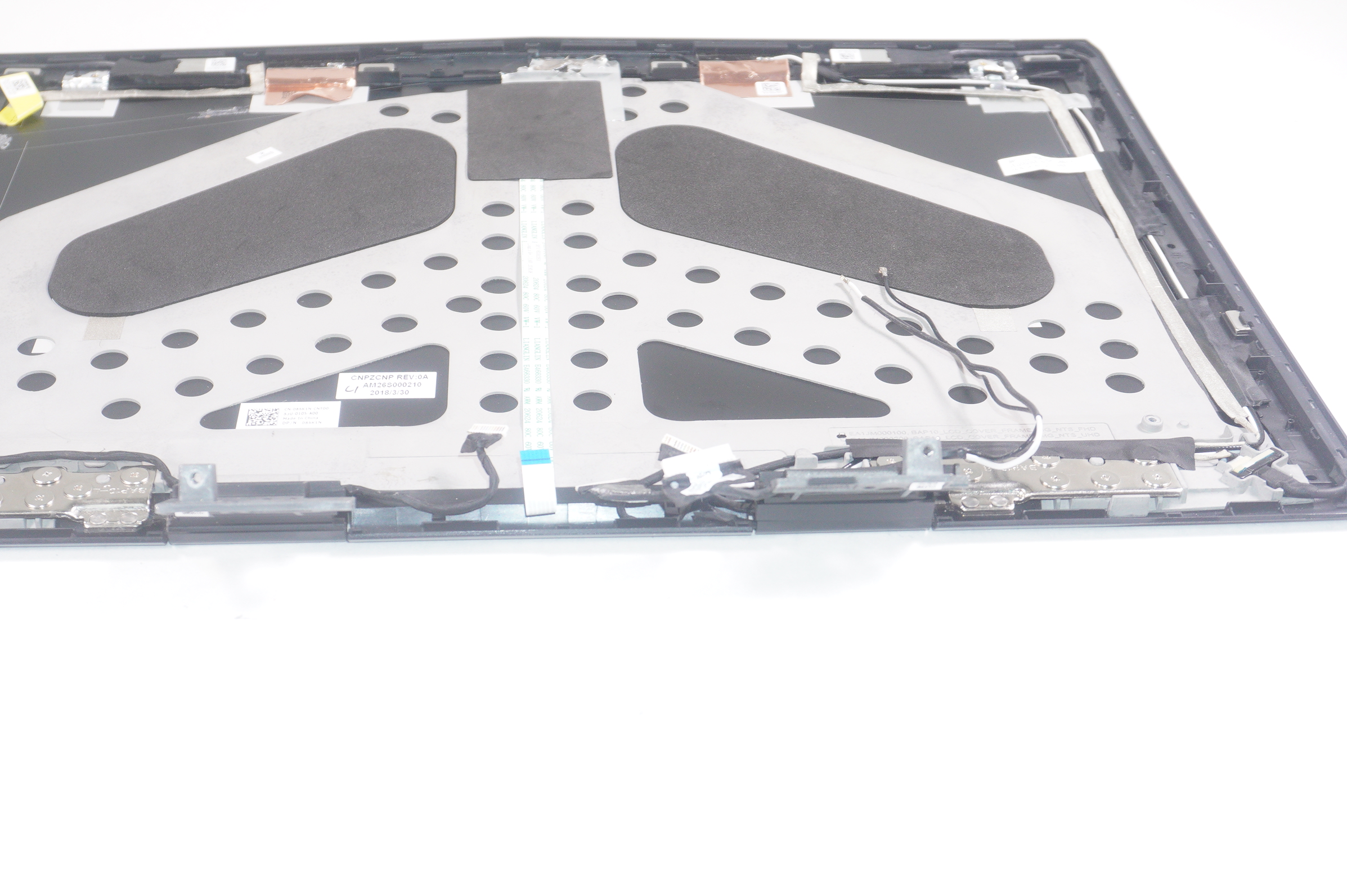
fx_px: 1832
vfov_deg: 27.5
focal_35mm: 49
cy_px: 430
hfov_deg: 40.2
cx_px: 558
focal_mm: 26
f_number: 6.3
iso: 640
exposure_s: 1/160
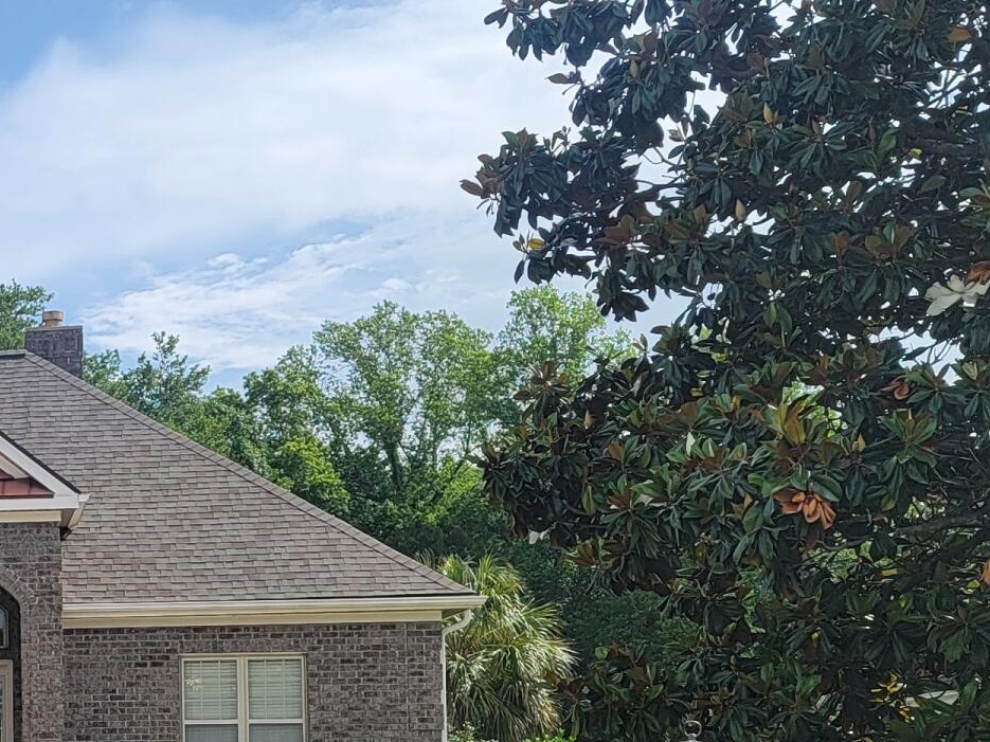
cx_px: -342
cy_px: 657
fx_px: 2202
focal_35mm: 77
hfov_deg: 22.3
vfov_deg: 18.8
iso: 16
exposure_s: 1/1105
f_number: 1.8
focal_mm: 6.7
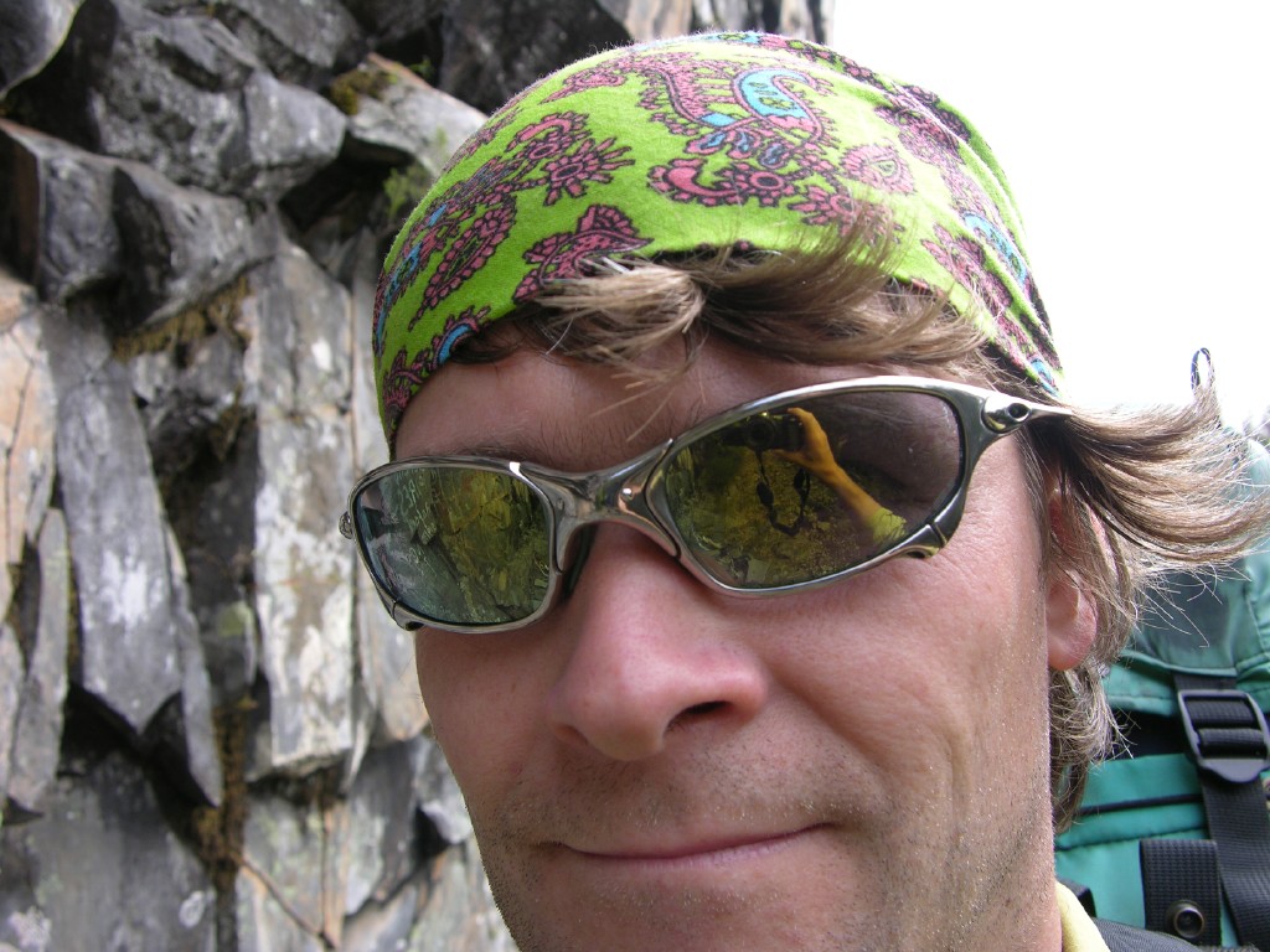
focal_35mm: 35
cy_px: 476
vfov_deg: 40.7
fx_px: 1284
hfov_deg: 52.6
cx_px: 635
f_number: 4
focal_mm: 8.9
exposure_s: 1/71.5
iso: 50
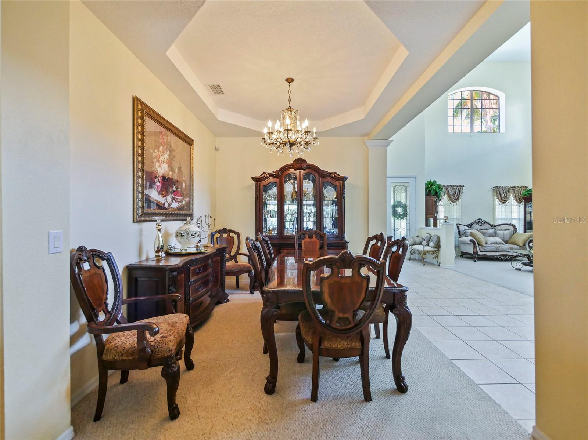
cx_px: 294
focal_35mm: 14
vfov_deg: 85.6
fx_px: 238
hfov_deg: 102.1
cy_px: 220
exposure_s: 1/60
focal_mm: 7
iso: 640
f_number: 4
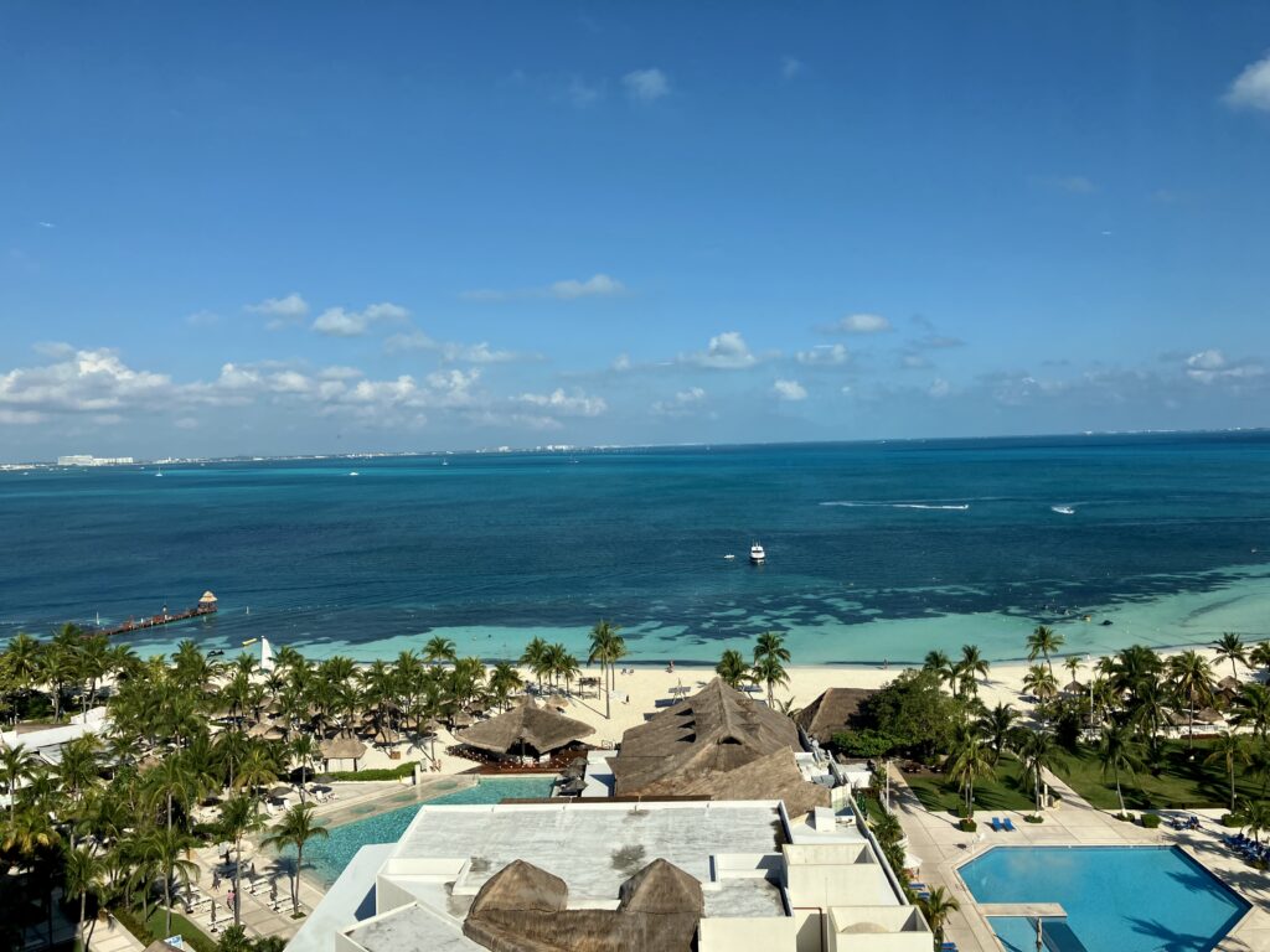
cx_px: 635
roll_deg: +1.2
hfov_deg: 63.4
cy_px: 476
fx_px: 1027
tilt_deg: -2.0
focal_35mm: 28
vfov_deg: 49.7
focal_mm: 3.99
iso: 32
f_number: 1.8
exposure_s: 1/3247
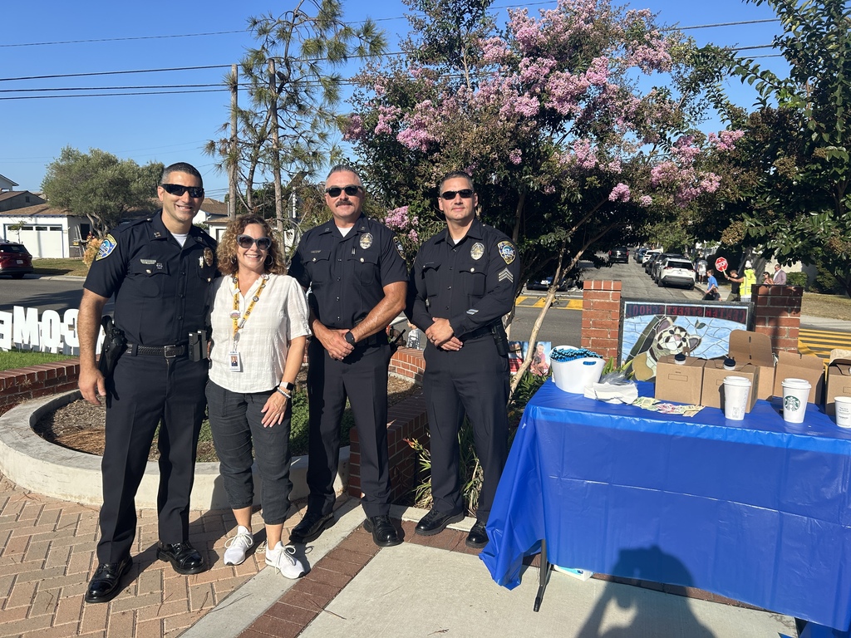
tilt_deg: -6.9
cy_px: 319
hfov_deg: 67.3
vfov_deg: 53.1
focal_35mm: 26
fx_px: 639
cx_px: 426
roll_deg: -0.1
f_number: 1.5
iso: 50
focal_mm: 5.7
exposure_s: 1/3077
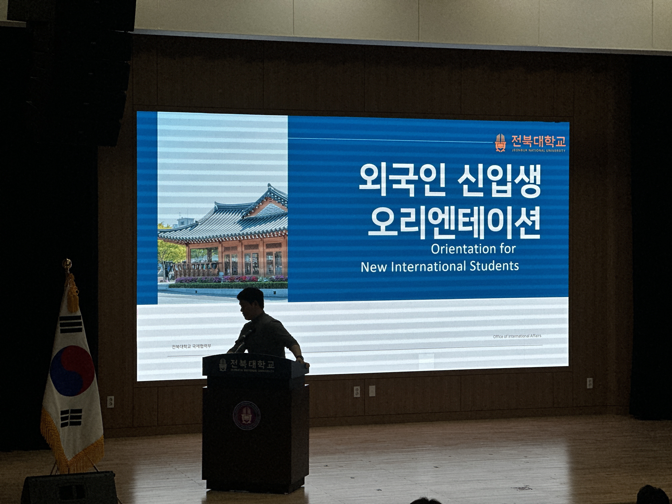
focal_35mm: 77
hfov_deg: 25.3
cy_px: 252
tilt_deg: -0.2
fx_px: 1495
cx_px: 336
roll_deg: +0.5
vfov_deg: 19.1
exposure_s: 1/120
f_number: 2.8
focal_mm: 9
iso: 20
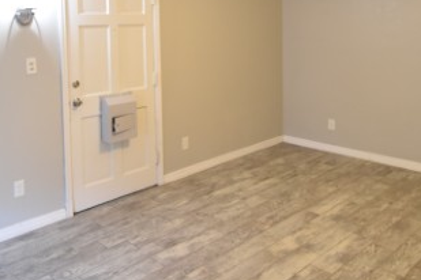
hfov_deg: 54.2
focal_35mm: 35
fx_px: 409
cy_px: 48
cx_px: 174
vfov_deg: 36.3
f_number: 3.5
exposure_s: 1/20
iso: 800
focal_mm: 10
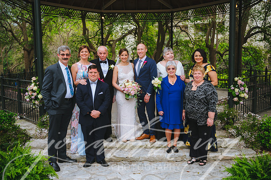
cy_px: 90
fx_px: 256
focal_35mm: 34
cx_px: 136
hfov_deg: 55.8
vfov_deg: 38.8
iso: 400
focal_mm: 34
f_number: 2.8
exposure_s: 1/1600
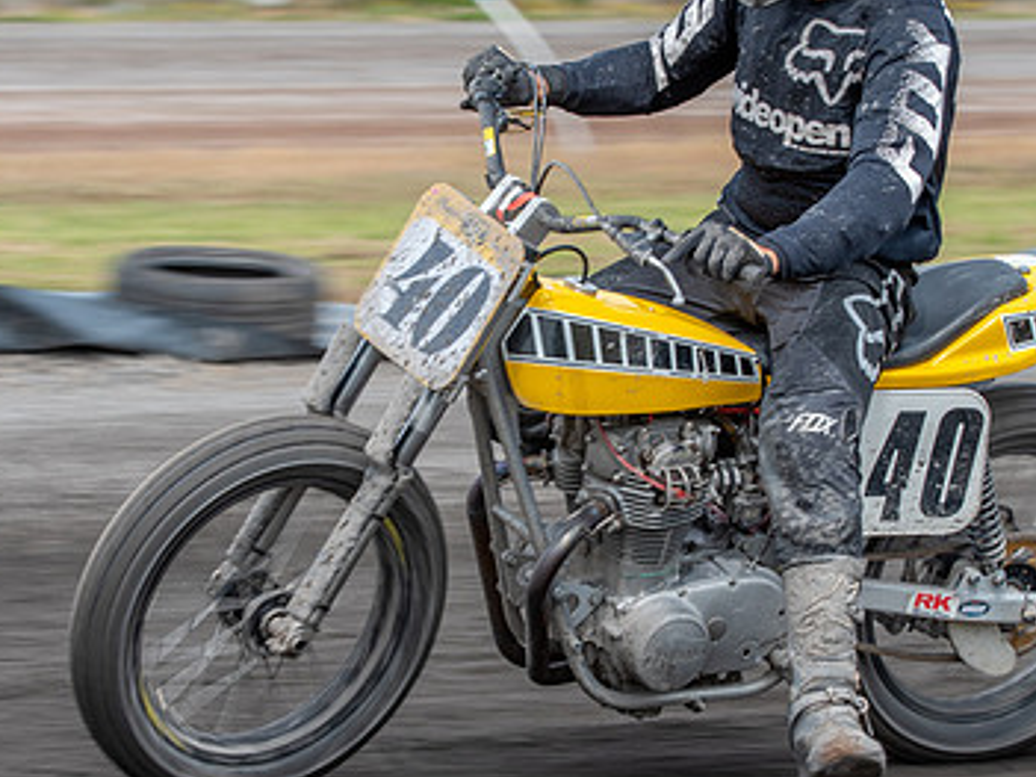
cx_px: 535
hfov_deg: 6.5
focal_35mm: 307
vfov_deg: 4.8
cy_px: 419
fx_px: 9185
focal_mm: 150
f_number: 7.1
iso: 200
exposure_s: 1/250
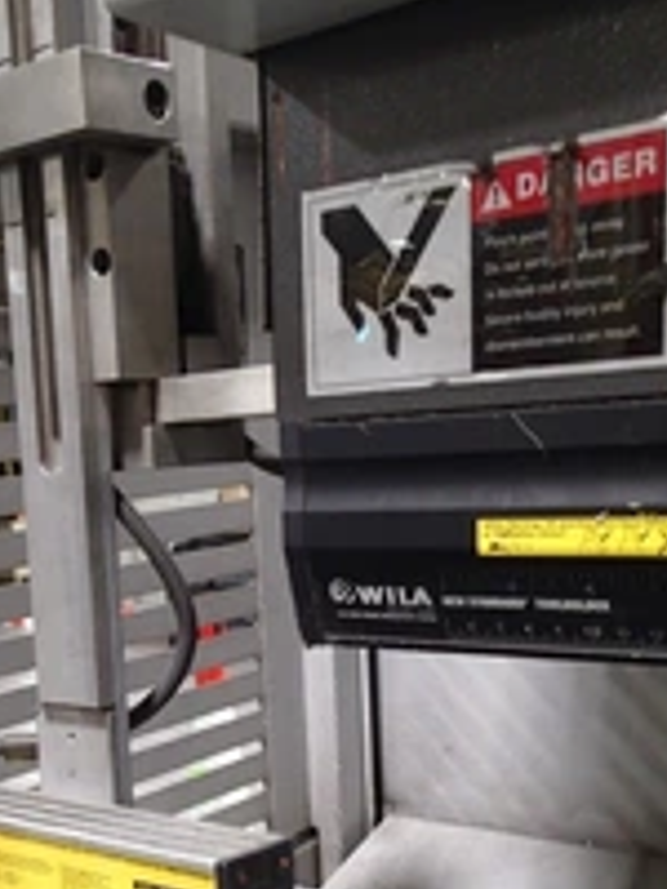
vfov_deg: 37.0
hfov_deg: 28.6
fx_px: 1285
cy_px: 698
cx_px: 160
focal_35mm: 50
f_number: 2
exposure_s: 1/30
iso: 320
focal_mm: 4.5
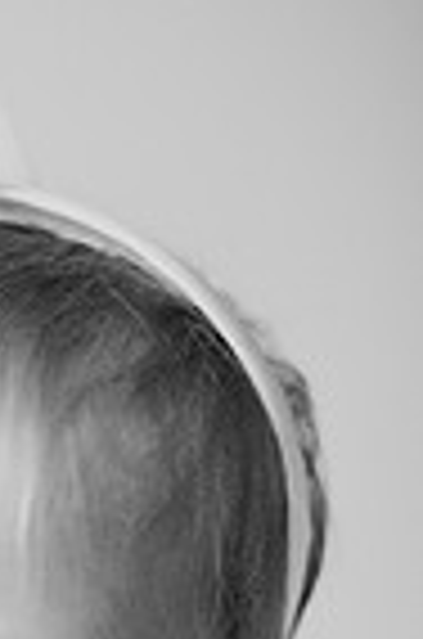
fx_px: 2816
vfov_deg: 12.7
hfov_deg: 8.4
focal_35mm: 159
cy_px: 720
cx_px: -248
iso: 1000
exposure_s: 1/800
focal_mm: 50
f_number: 2
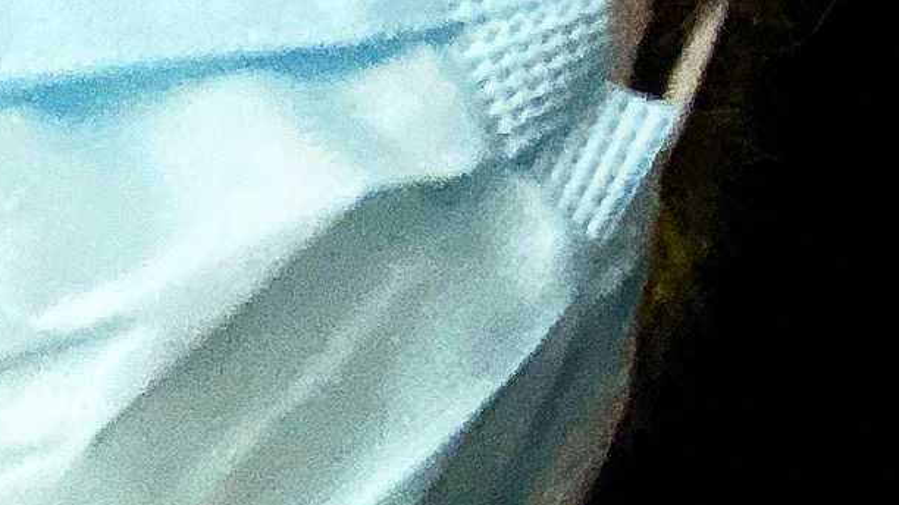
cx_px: -1785
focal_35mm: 165
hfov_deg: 9.9
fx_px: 3933
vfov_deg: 7.3
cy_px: 339
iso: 400
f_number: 2.2
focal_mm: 2.71
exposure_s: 1/30
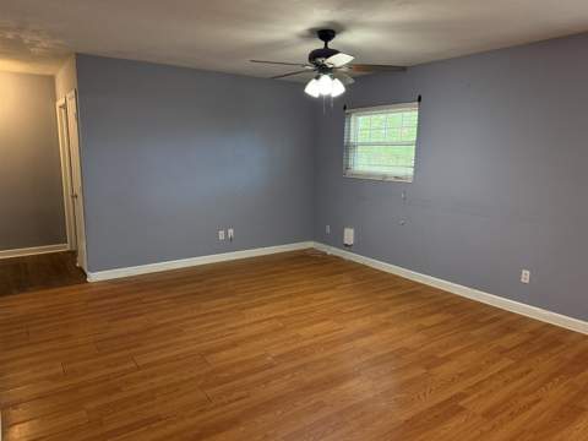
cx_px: 294
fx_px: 408
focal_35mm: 24
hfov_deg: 71.6
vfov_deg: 56.8
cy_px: 220
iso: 200
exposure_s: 1/60
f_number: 1.78
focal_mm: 6.76
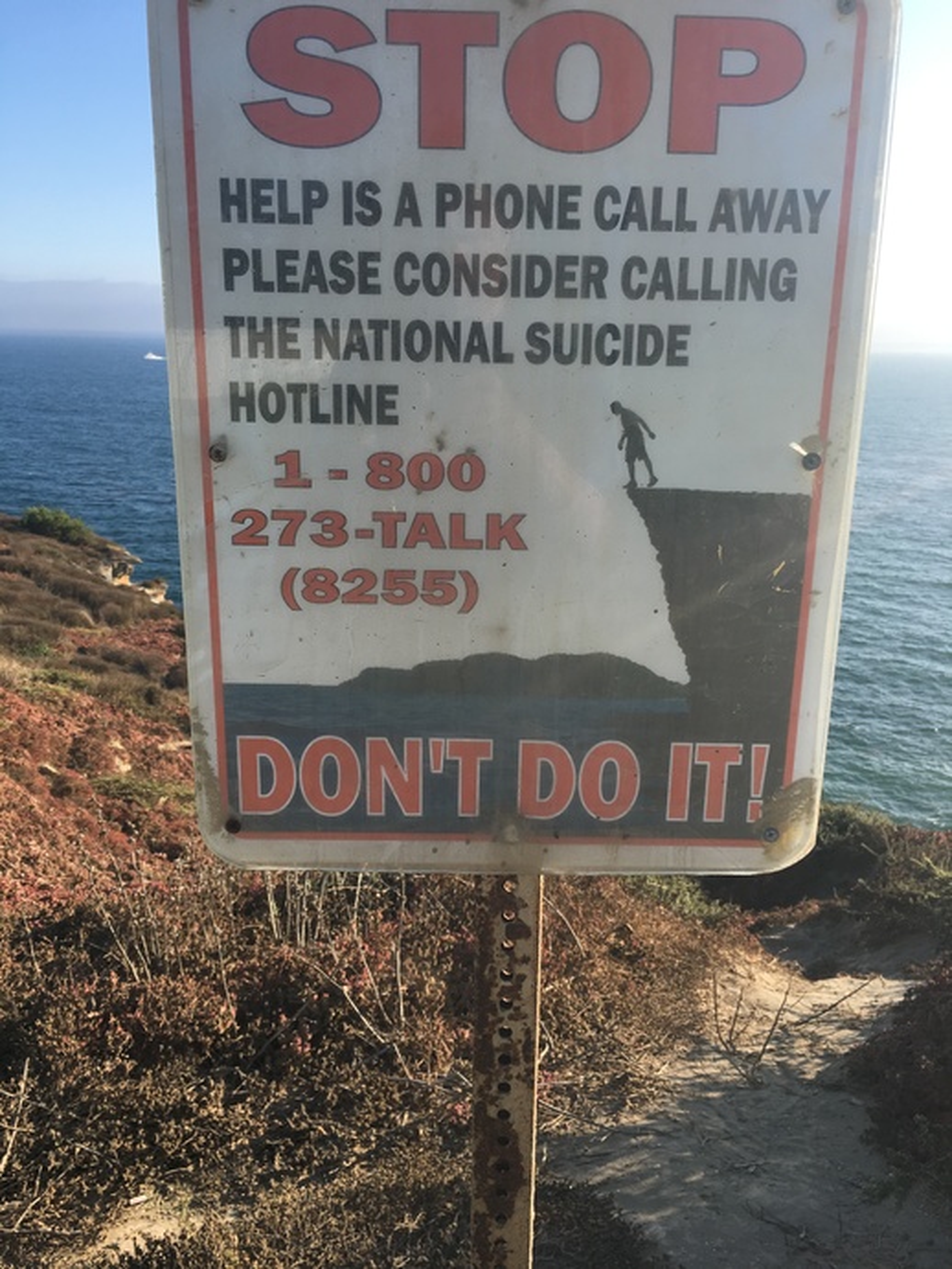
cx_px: 476
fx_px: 1063
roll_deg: -0.8
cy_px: 634
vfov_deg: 61.6
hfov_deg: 48.3
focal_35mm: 29
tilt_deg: -13.6
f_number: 2.2
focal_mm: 4.15
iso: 25
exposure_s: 1/732
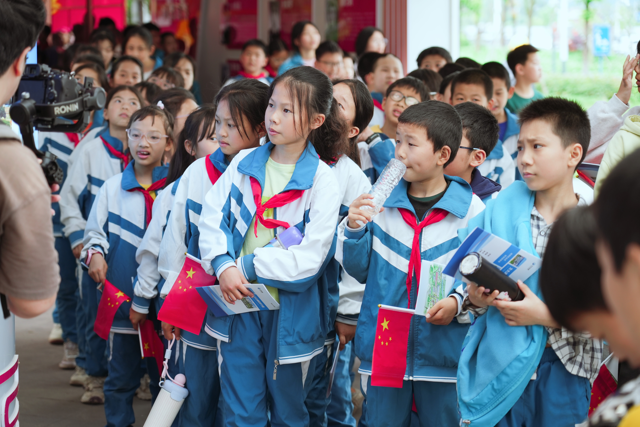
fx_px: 1635
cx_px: 320
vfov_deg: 14.9
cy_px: 214
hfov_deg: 22.1
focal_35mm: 92
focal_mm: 92
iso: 250
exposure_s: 1/160
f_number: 4
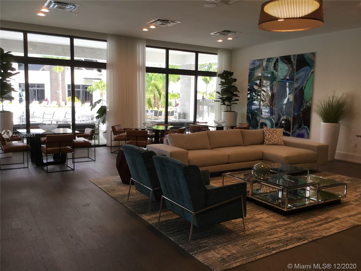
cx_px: 180
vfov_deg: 45.4
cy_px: 136
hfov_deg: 58.4
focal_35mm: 31
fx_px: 323
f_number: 2.4
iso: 32
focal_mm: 3.3
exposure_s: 1/60
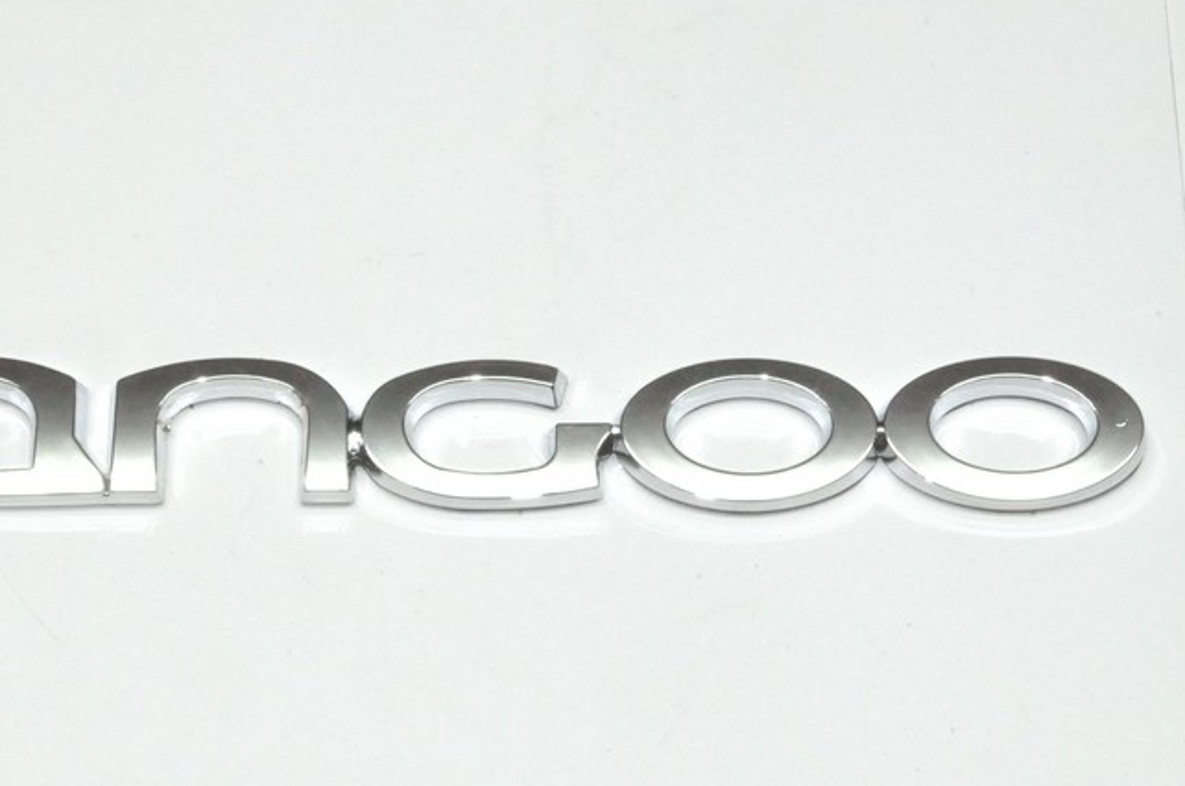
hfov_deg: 20.2
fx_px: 3320
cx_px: 384
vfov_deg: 13.5
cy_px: 292
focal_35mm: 101
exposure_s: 1/30
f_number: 36
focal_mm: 48
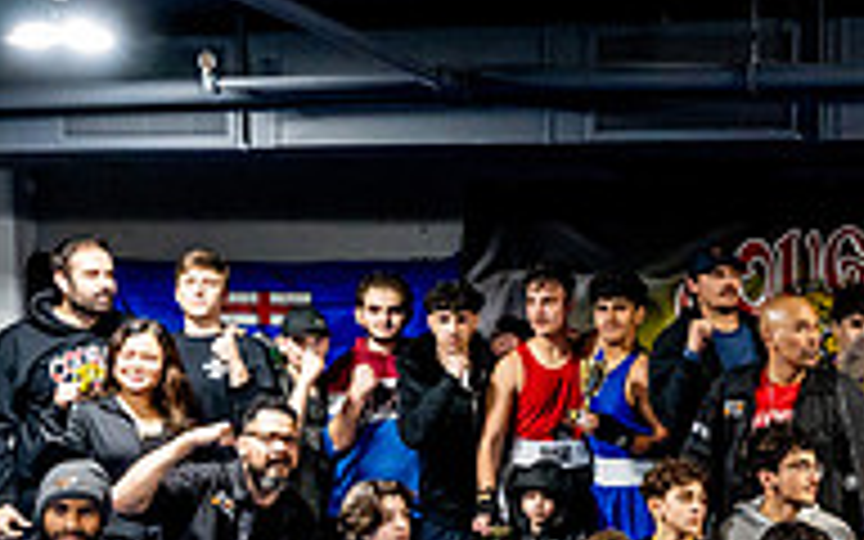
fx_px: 1342
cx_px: 711
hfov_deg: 34.4
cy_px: 403
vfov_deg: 22.5
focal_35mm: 57
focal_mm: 16
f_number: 5
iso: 5000
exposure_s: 1/160
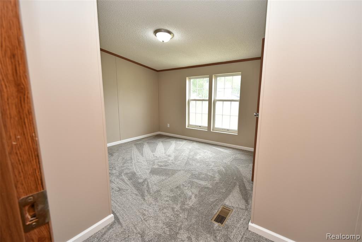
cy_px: 121
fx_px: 151
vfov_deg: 77.4
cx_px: 181
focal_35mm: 15
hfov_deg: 100.4
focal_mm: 10
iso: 250
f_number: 4.5
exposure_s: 1/30
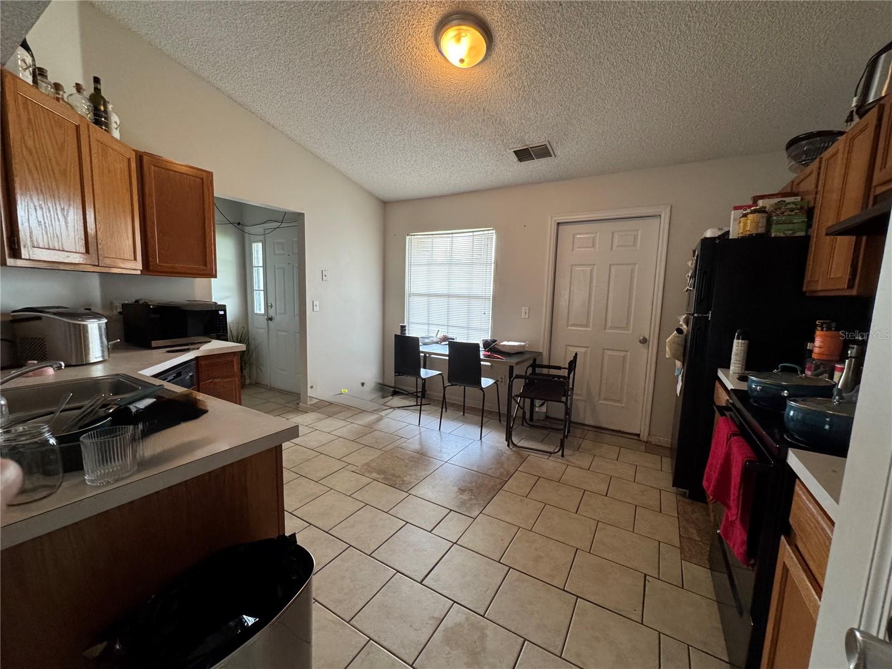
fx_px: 361
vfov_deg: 85.7
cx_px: 446
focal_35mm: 14
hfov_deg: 102.1
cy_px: 334
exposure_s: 1/60
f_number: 2.2
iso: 320
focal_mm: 2.22
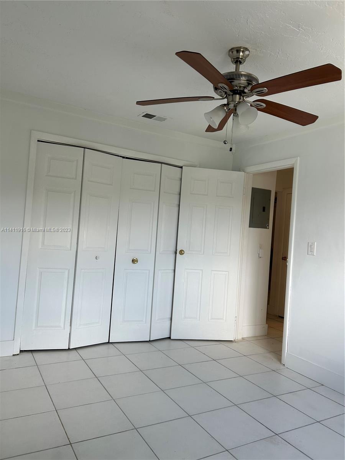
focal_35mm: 26
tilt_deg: +0.7
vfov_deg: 67.3
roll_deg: -4.1
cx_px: 172
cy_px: 230
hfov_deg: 53.1
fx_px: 346
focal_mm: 5.7
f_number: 1.5
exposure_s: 1/120
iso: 50
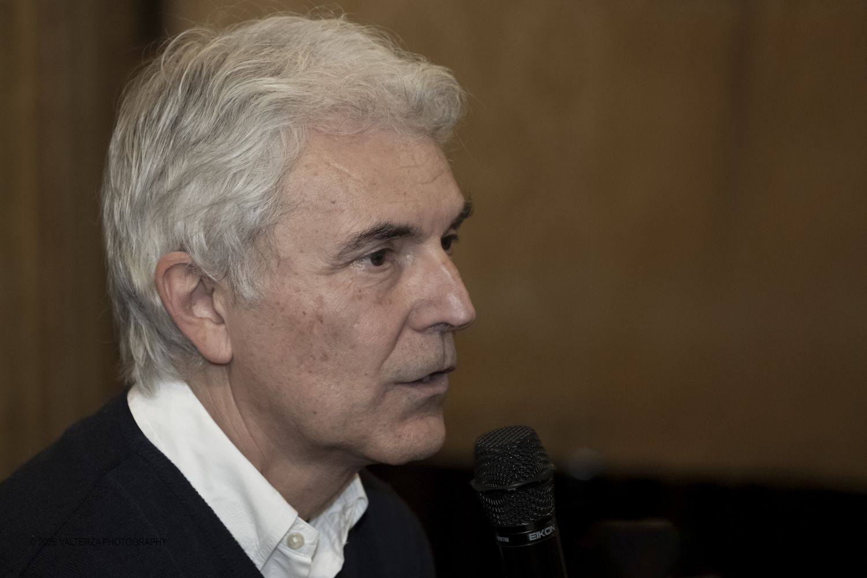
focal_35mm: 210
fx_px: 5057
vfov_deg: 6.5
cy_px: 289
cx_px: 434
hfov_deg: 9.8
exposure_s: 1/125
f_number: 4
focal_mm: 140
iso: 3200
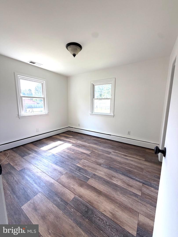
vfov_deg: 102.1
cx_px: 89
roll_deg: +0.1
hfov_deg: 85.7
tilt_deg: -9.5
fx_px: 96
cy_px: 118
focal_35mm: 14
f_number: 2.2
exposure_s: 1/121
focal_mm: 2.22
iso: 80
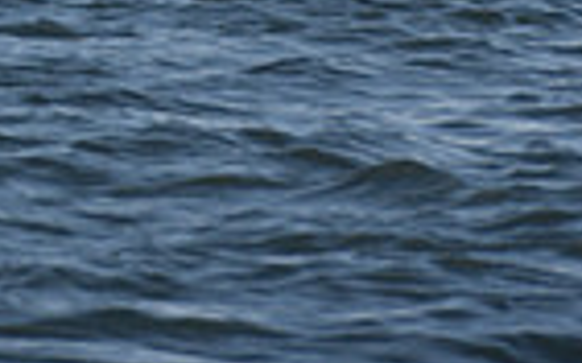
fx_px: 13318
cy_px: -808
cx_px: -204
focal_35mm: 840
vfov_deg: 1.6
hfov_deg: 2.5
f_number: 11
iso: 320
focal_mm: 200
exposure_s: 1/1000
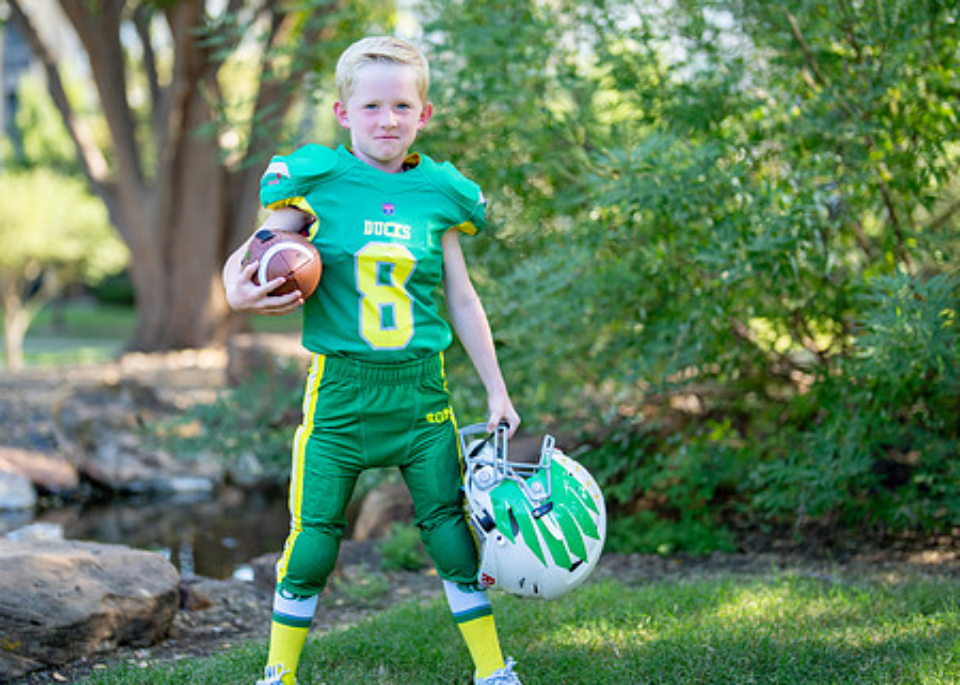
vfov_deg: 19.0
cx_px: 432
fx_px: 2044
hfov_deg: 26.4
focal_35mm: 75
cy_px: 331
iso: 100
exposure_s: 1/800
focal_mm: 50
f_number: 1.2
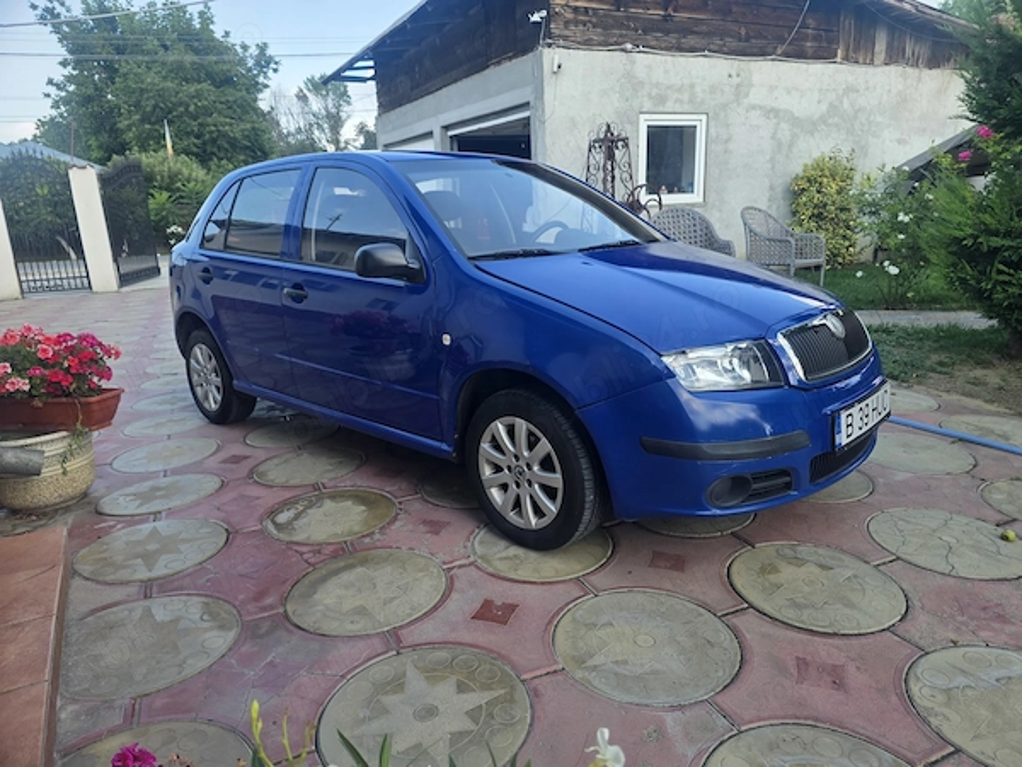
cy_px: 384
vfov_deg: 58.9
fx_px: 679
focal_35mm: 23
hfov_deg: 73.9
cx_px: 511
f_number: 1.7
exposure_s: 1/1399
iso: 80
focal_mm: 6.3
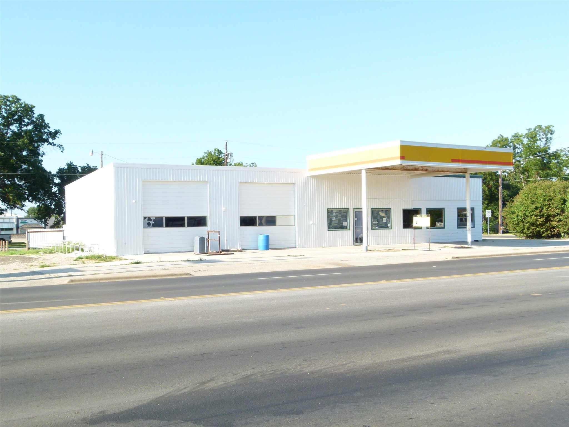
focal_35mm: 40
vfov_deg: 36.0
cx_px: 284
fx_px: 657
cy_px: 214
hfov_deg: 46.8
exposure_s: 1/320
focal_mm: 7.3
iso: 100
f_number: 4
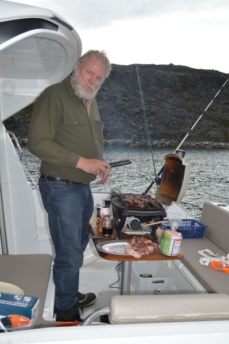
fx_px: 315
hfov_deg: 39.9
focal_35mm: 33
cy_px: 172
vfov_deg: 57.3
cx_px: 114
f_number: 6.3
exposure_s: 1/200
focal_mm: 22
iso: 100
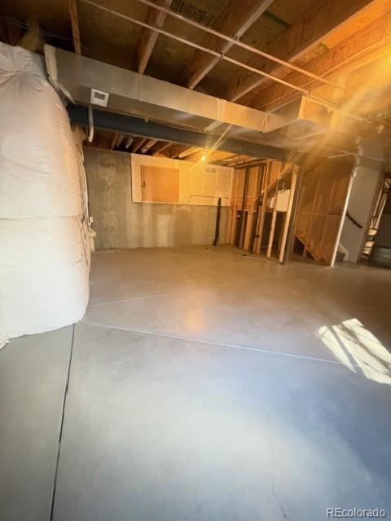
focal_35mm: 14
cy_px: 260
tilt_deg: -15.5
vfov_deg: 102.1
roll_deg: -2.3
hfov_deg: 85.7
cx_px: 196
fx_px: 211
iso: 2000
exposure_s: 1/30
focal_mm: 2.22
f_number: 2.2
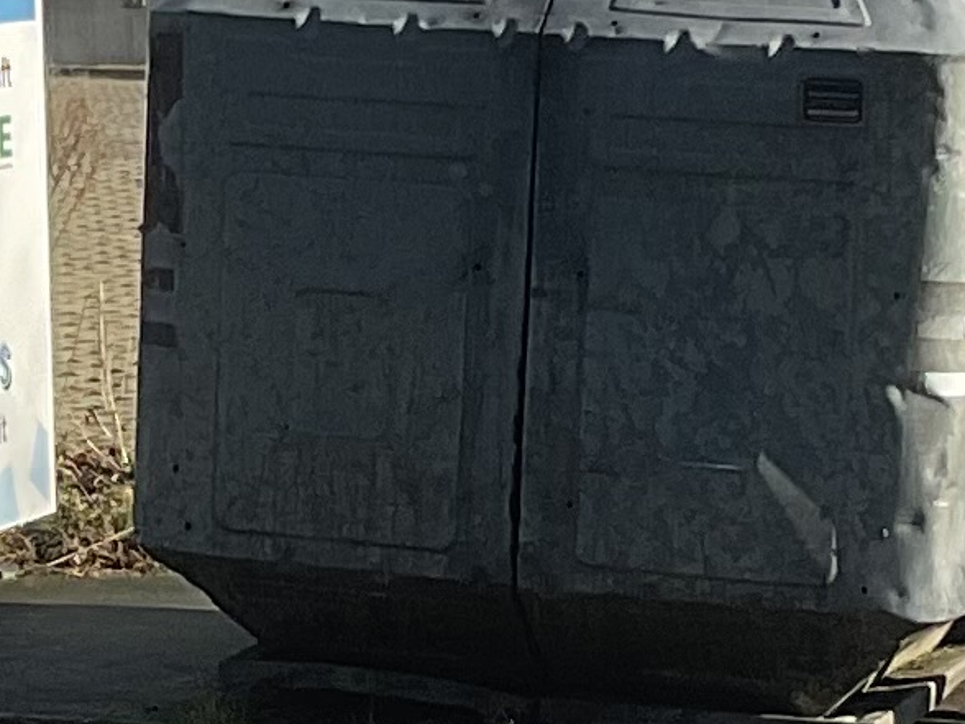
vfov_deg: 7.5
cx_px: 28
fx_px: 5548
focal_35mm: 199
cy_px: 428
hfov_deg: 9.9
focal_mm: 3
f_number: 1.8
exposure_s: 1/1250
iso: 16
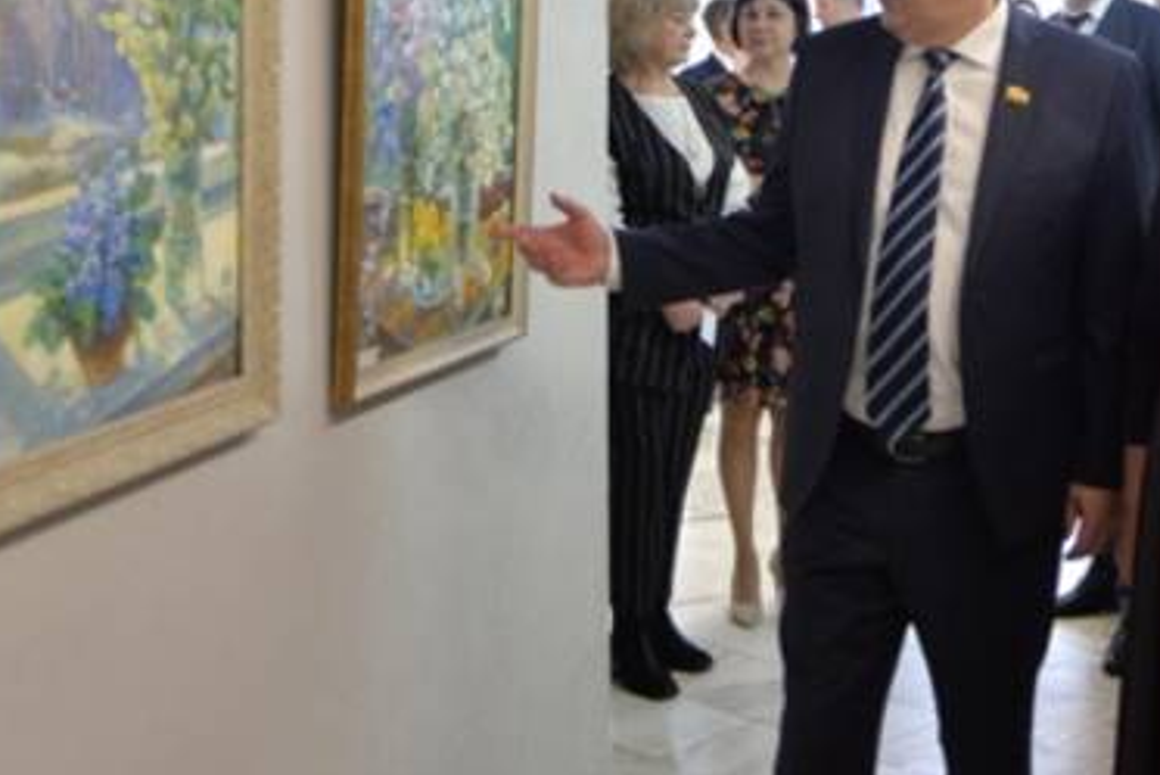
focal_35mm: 60
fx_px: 1934
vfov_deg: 22.3
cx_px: 911
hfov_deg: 32.6
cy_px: 153
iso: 2500
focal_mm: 35
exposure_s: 1/60
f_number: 4
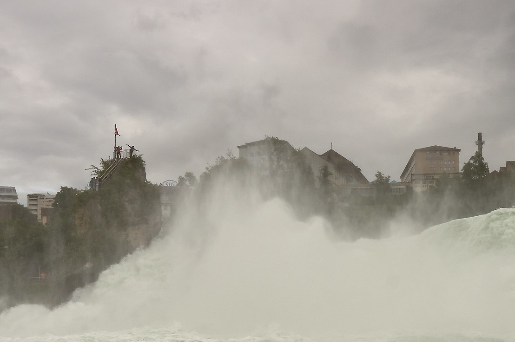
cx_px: 309
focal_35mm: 52
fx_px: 743
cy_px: 283
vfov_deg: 25.4
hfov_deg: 38.1
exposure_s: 1/400
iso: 100
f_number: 11
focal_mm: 16
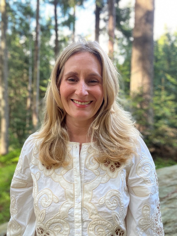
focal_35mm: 30
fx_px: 205
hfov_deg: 46.8
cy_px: 118
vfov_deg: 60.0
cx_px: 88
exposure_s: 1/60
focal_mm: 2.71
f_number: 2.2
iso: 100
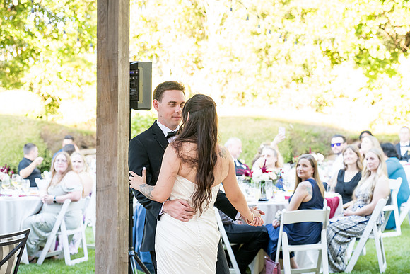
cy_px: 137
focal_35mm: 86
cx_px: 205
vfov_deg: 15.9
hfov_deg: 23.6
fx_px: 980
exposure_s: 1/400
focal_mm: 86
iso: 2000
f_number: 4
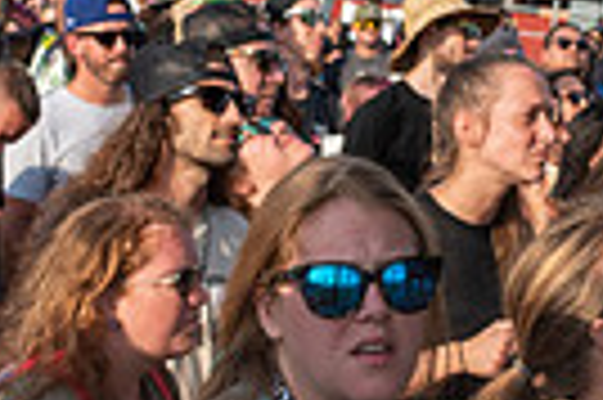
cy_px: 380
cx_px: 292
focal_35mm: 117
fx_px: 1957
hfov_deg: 17.5
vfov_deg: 11.6
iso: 200
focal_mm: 18
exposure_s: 1/500
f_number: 8
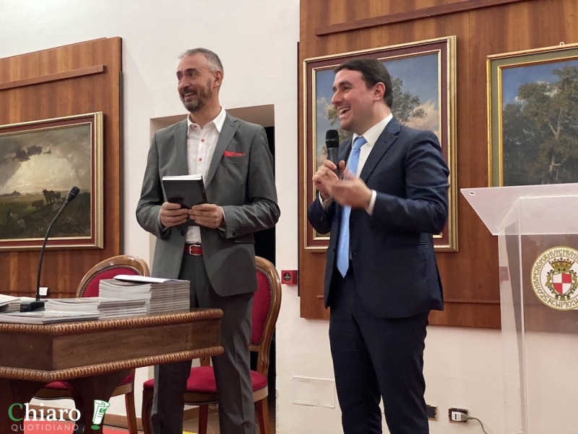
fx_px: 868
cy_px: 217
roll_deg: +0.1
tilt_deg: +3.1
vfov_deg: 28.0
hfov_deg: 36.8
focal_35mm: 52
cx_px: 289
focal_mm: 6
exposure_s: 1/33
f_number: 2
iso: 500
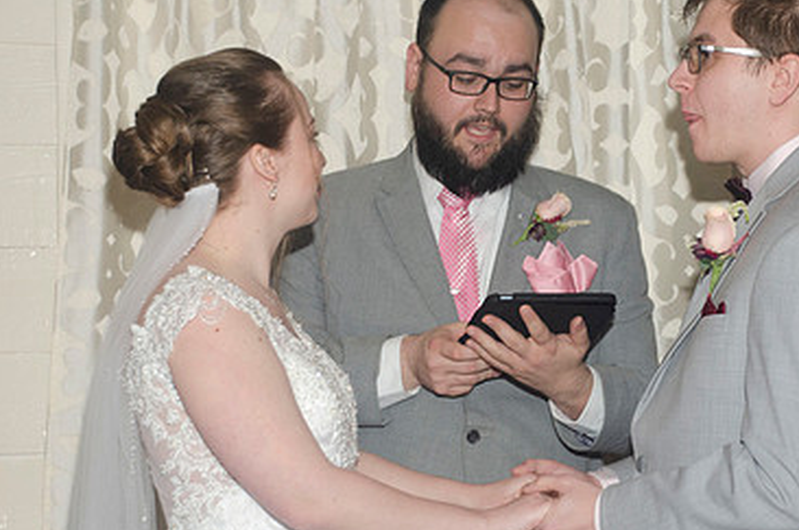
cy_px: 297
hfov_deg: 17.9
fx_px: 2527
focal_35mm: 114
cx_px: 544
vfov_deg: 12.0
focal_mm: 48
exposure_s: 1/80
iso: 400
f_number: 4.8
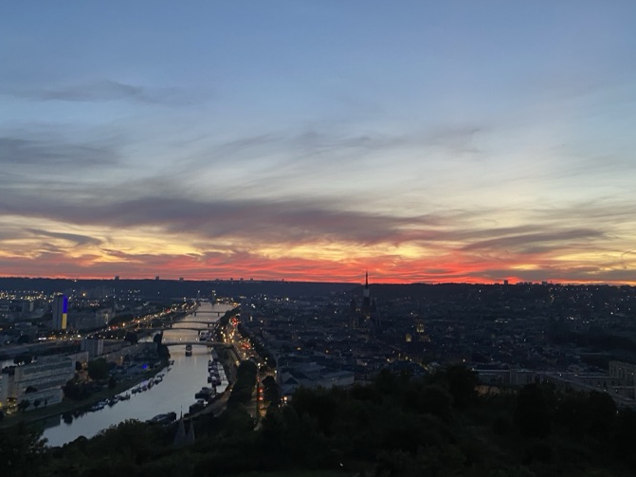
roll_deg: -0.1
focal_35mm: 31
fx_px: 569
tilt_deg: +4.8
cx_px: 321
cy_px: 235
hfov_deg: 58.4
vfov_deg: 45.4
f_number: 1.8
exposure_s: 1/60
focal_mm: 4.25
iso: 250
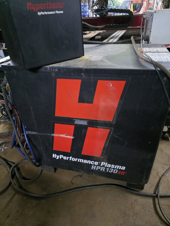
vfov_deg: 73.9
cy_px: 113
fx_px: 151
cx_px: 85
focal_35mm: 23
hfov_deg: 58.9
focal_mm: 6.3
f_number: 1.7
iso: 2500
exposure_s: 1/120
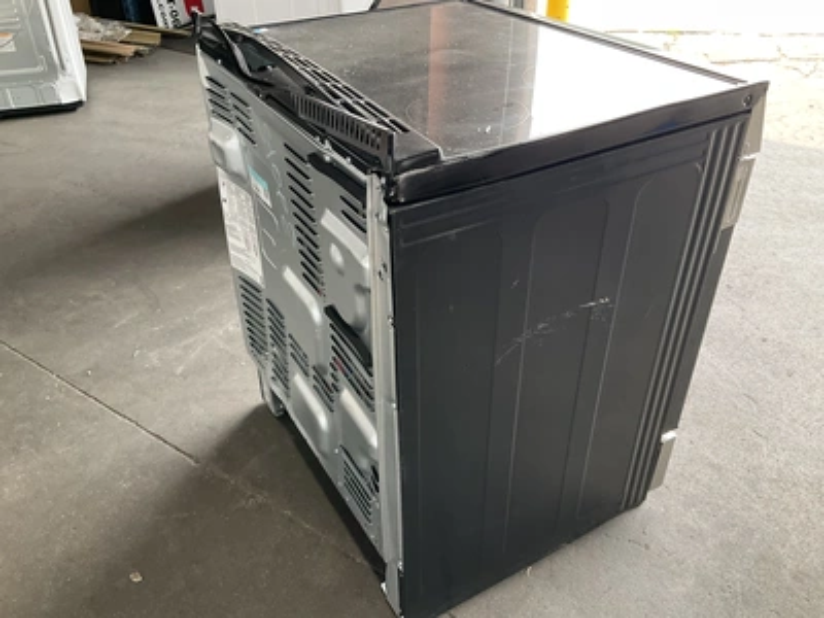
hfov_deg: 61.7
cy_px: 309
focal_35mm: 29
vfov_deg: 48.2
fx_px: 690
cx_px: 412
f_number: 1.8
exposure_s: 1/122
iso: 64
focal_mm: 3
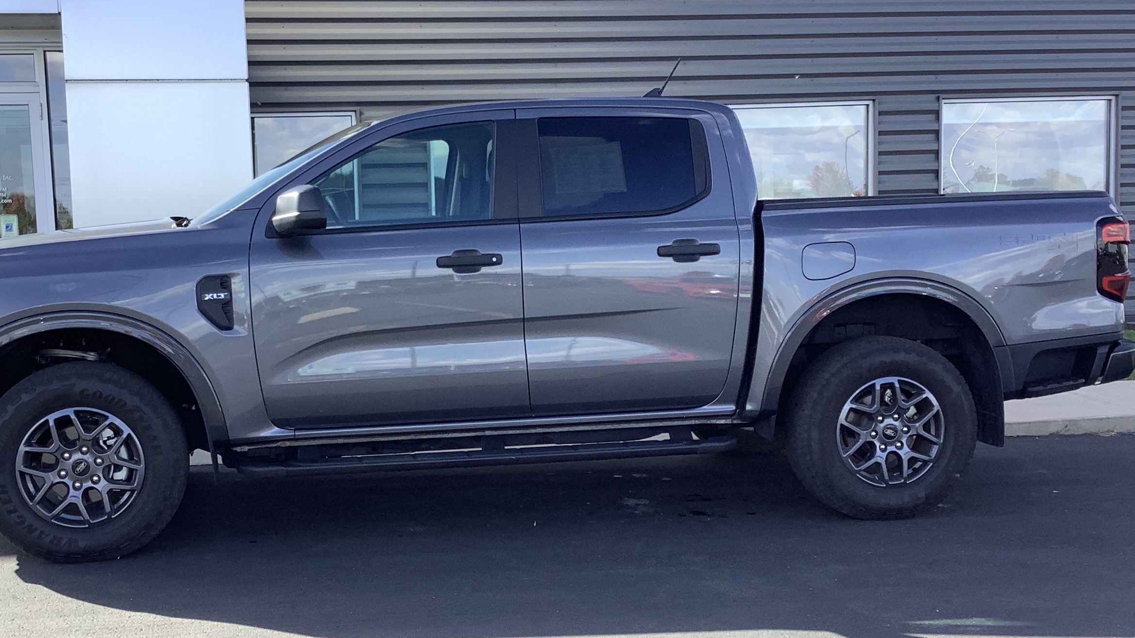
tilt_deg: -6.1
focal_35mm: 47
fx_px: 1414
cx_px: 488
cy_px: 354
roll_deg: +1.3
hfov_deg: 43.6
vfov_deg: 25.4
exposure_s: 1/322
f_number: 2.4
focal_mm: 3.3
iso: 25
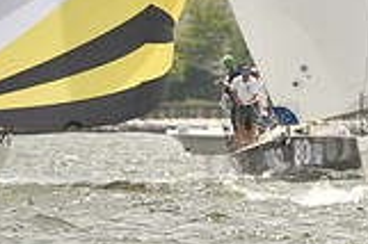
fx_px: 14725
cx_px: 642
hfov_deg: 1.4
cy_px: -13
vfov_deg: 1.0
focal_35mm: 1442
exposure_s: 1/1250
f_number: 6.3
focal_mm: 400
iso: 320
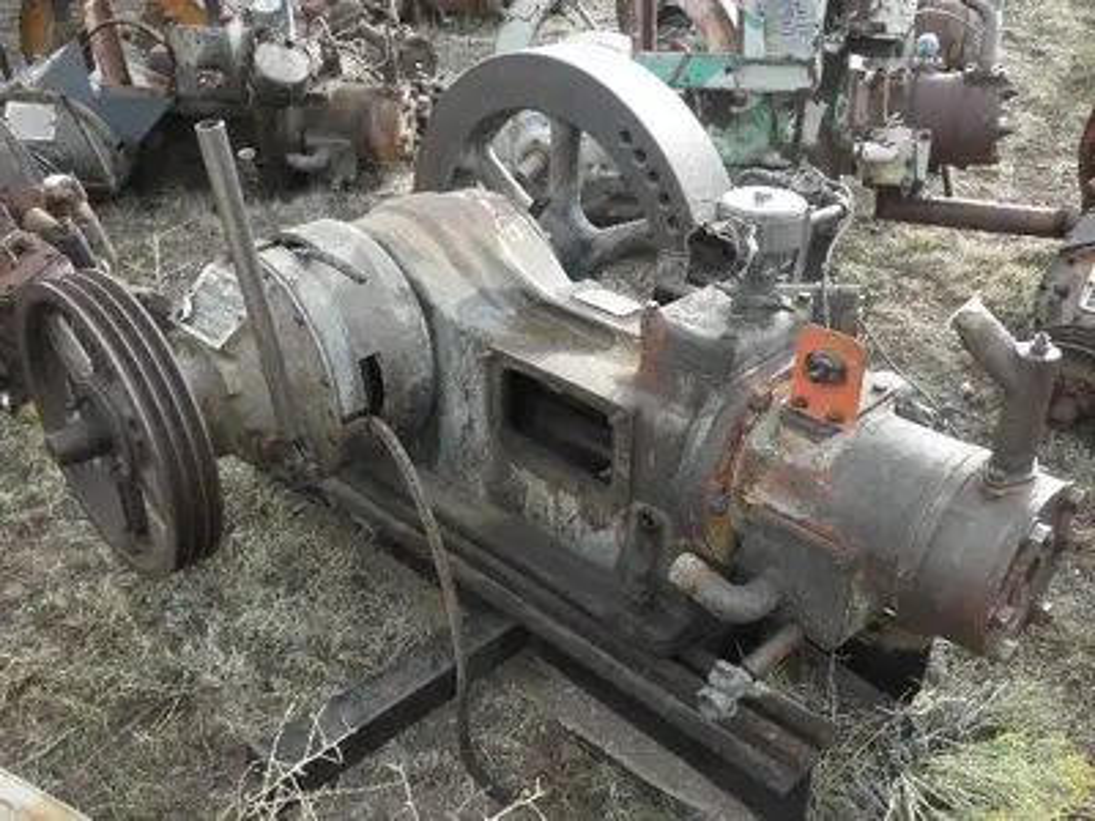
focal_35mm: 35
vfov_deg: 40.7
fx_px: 1107
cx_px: 548
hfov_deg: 52.6
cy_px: 410
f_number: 3.2
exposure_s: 1/100
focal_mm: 6.1
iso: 64
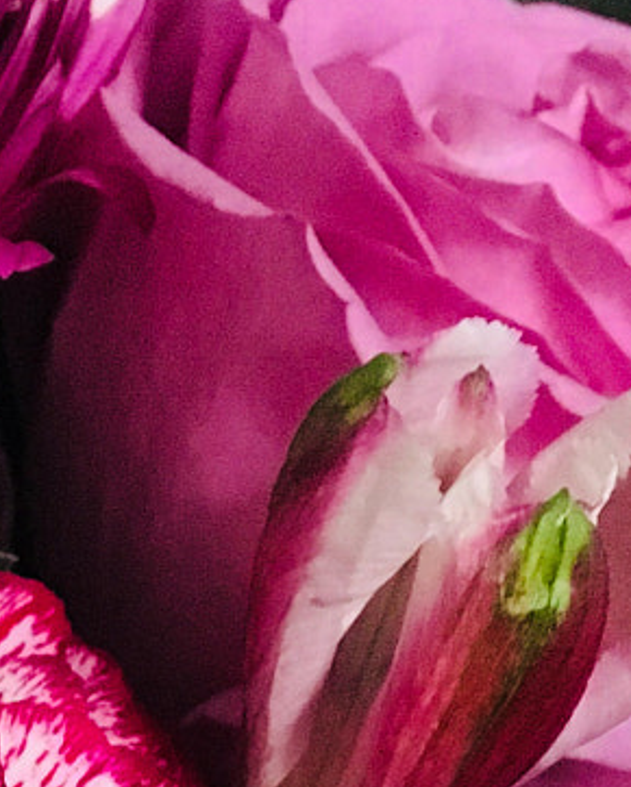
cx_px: 20
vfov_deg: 13.1
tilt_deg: -20.4
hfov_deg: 12.2
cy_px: 1620
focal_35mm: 125
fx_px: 2916
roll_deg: -0.4
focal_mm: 4.15
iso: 320
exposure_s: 1/15
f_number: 2.2
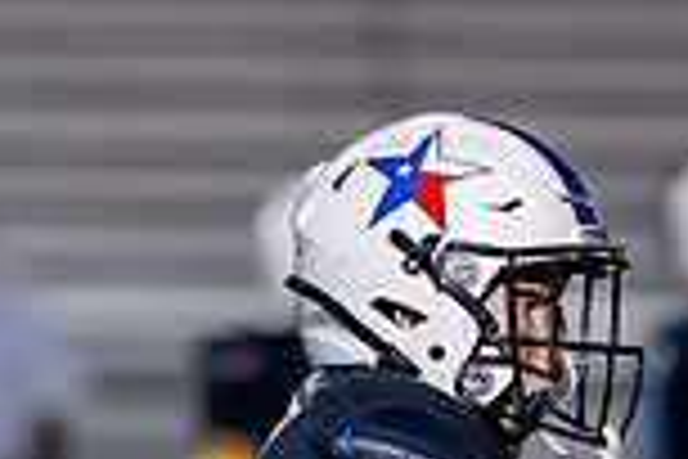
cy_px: 996
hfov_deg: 2.1
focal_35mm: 962
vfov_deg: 1.4
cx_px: 353
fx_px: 18383
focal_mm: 135
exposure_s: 1/1000
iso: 2000
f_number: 2
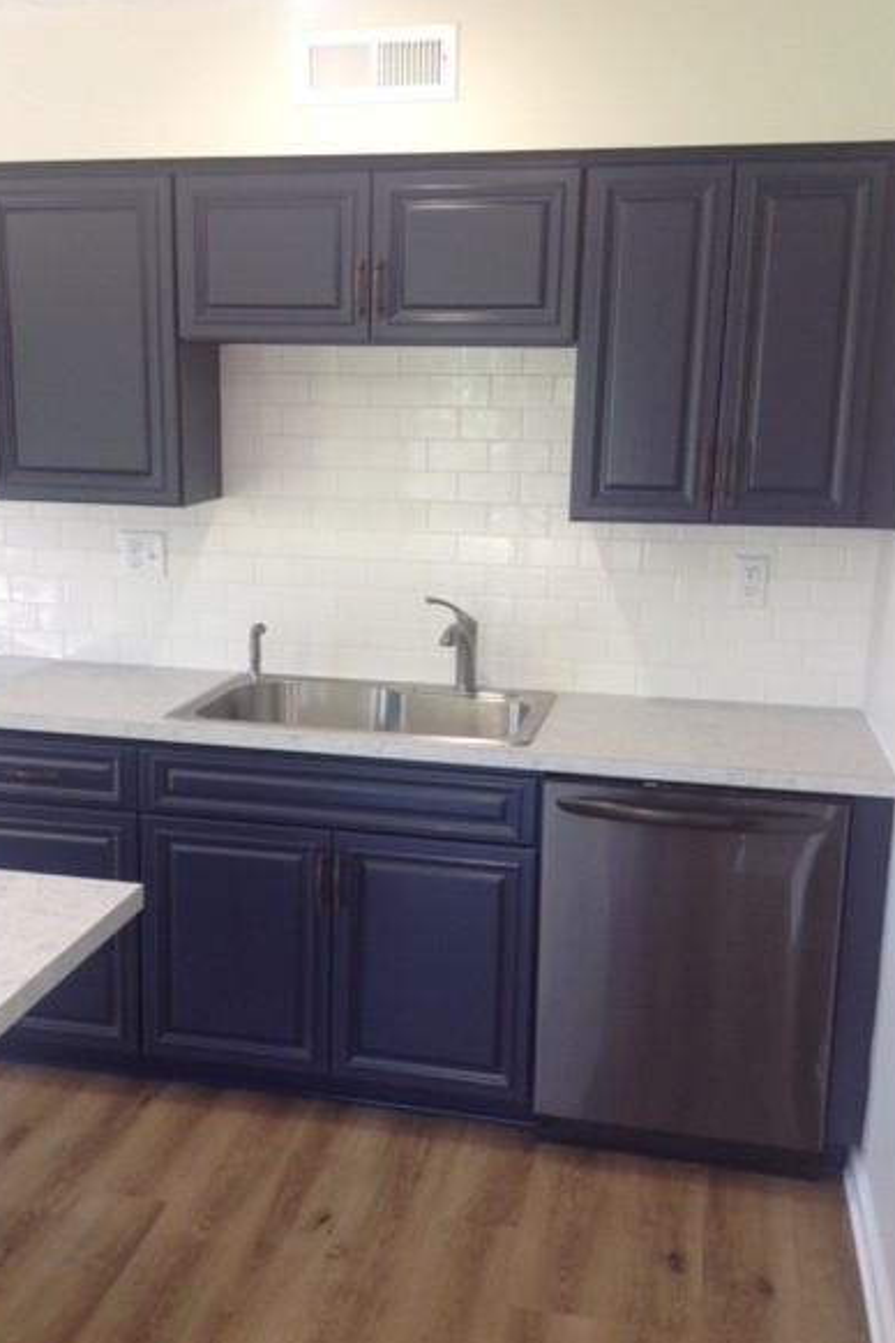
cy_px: 695
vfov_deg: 48.5
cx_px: 374
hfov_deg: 33.3
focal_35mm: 40
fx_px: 1492
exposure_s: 1/40
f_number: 2.4
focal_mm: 4.28
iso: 64
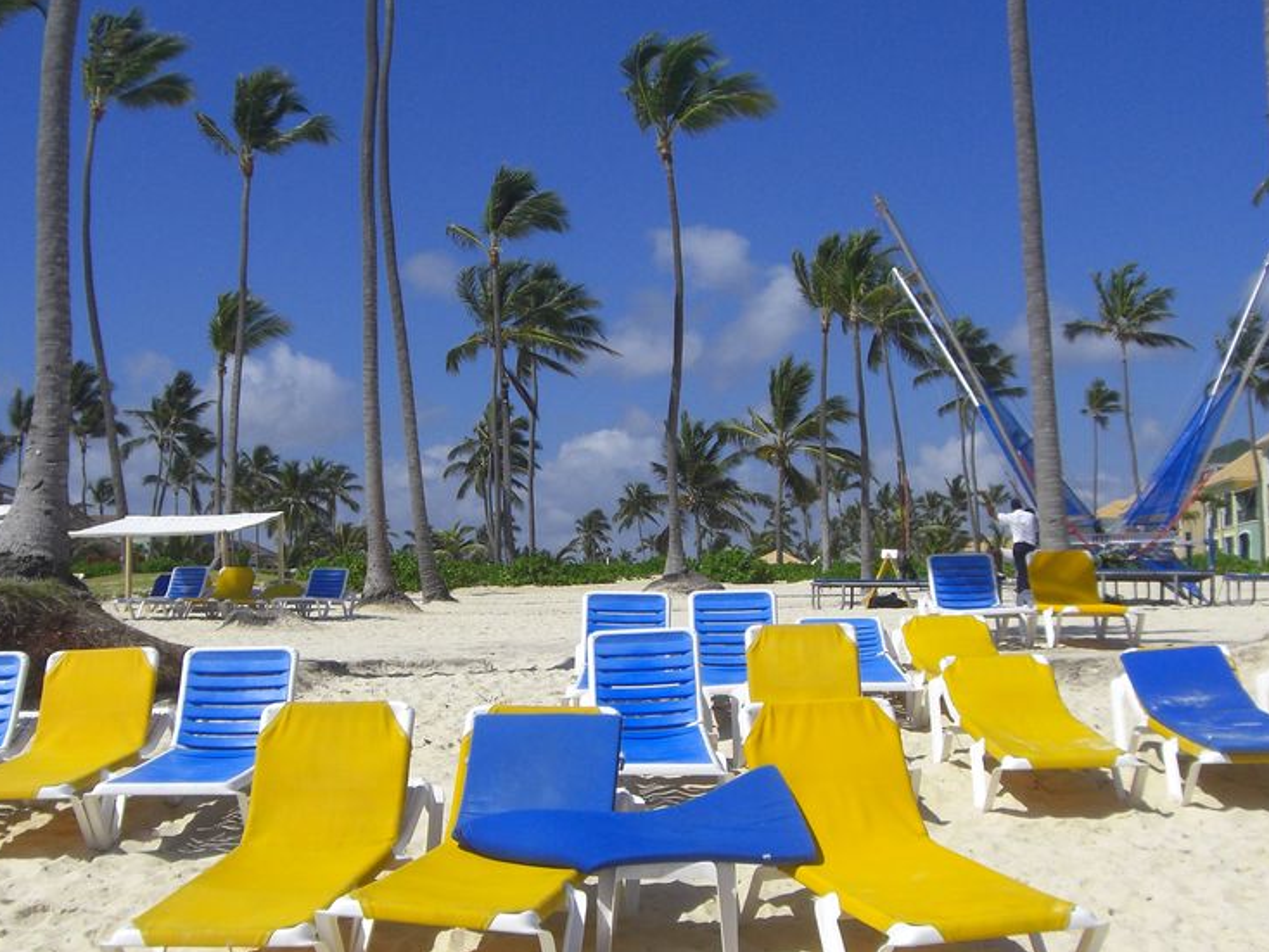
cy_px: 515
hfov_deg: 36.2
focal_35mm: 53
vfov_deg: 27.5
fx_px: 1944
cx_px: 612
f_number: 8
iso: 64
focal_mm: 6.2
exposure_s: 1/320
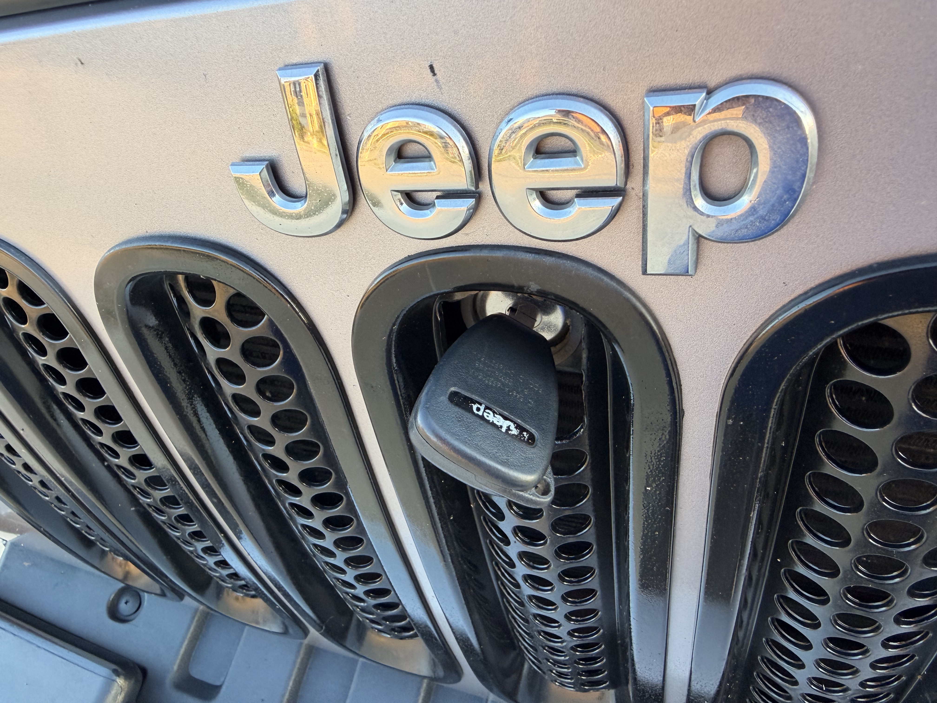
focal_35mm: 24
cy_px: 352
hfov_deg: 71.6
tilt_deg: -46.5
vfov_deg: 56.8
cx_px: 468
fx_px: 650
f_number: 2.2
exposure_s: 1/121
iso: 125
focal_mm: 2.22
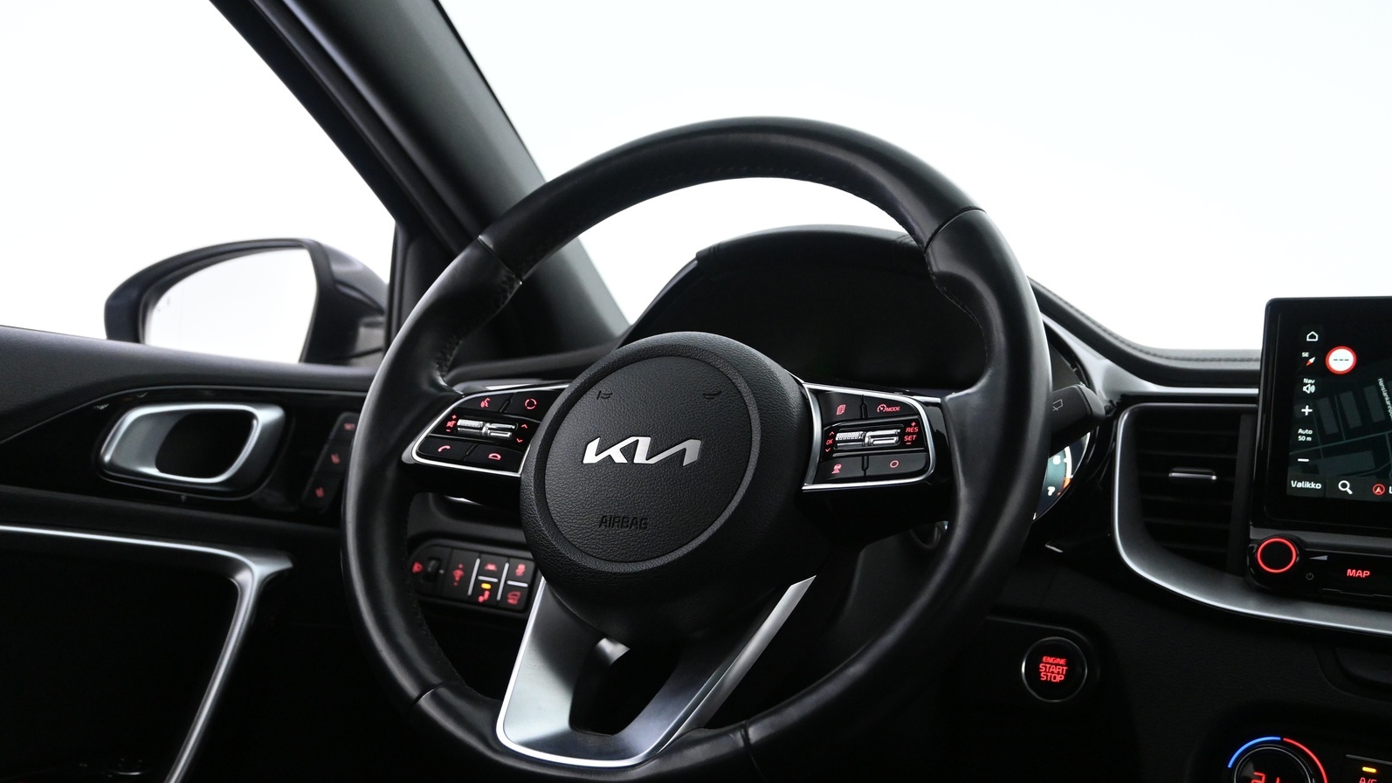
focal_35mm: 34
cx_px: 704
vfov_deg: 35.1
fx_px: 1238
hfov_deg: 58.7
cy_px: 444
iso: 3200
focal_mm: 21
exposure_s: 1/50
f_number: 4
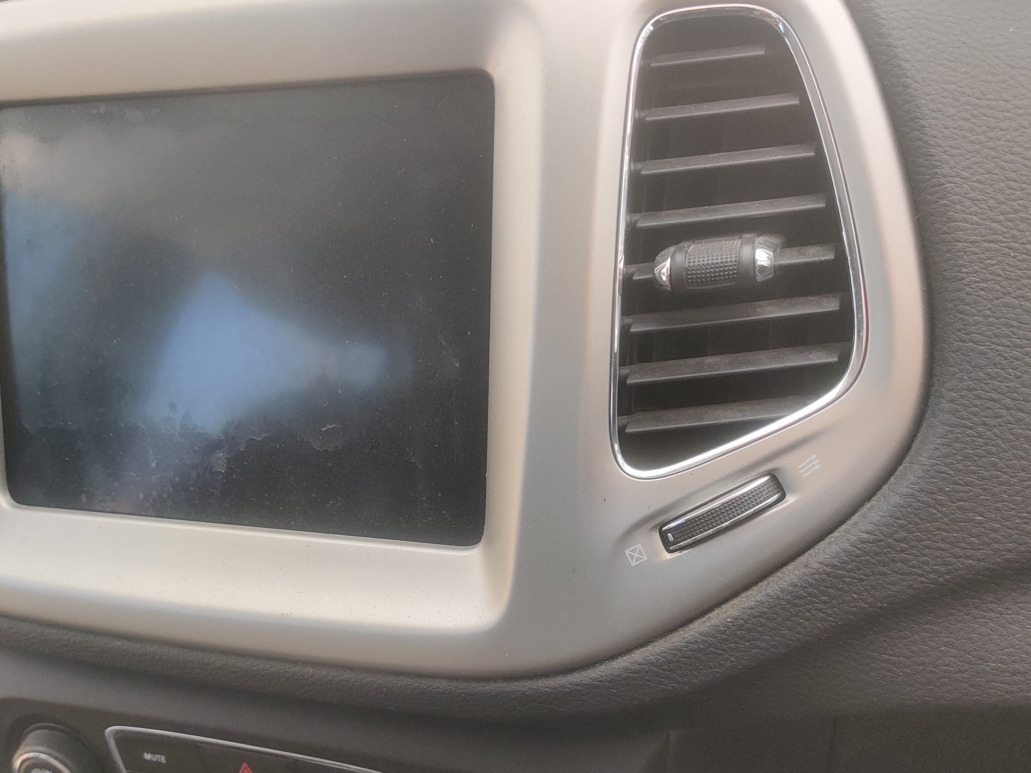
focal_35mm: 36
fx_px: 1072
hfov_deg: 51.1
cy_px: 505
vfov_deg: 39.3
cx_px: 426
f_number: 1.65
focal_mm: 4.75
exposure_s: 1/336
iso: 100
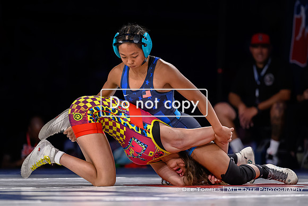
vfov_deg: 5.7
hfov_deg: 8.5
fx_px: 2075
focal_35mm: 242
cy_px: 105
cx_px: 158
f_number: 2.8
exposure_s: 1/800
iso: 4000
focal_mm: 175
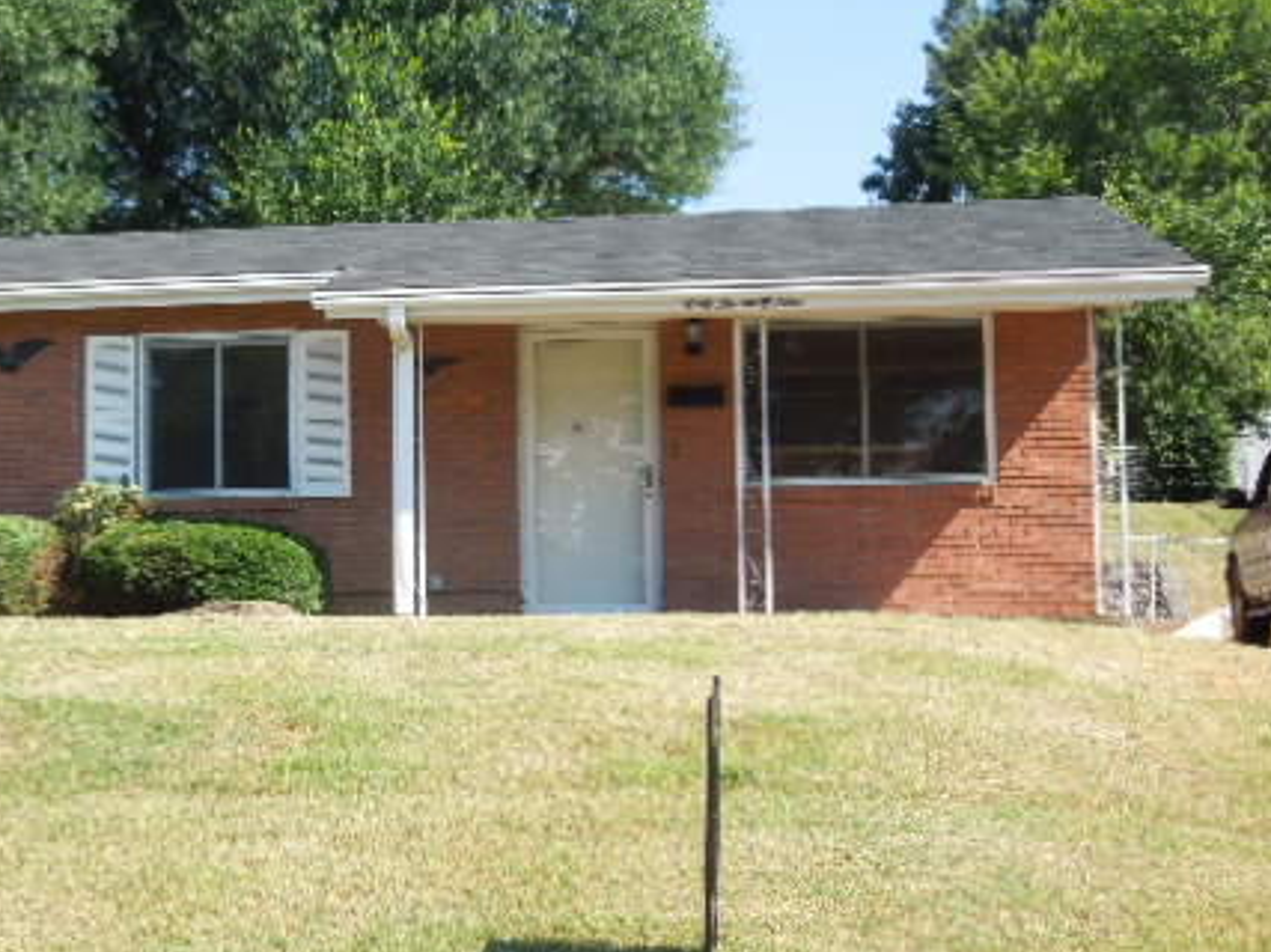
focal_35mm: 72
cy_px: 485
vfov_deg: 20.4
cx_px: 333
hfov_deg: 26.7
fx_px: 2643
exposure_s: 1/320
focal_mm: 8.7
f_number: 4
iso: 100
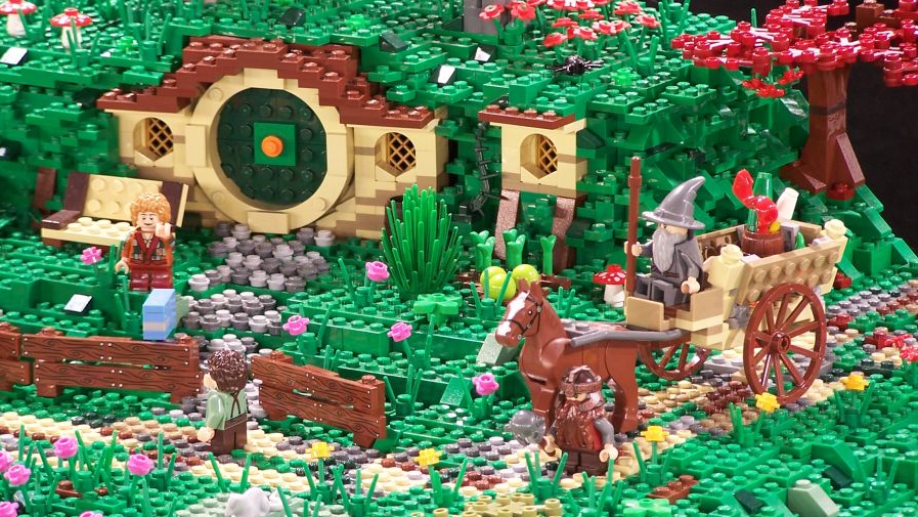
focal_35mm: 235
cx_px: 419
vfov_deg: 5.2
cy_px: 244
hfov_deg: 9.2
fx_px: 5721
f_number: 3.2
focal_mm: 31.3
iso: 80
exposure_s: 1/2
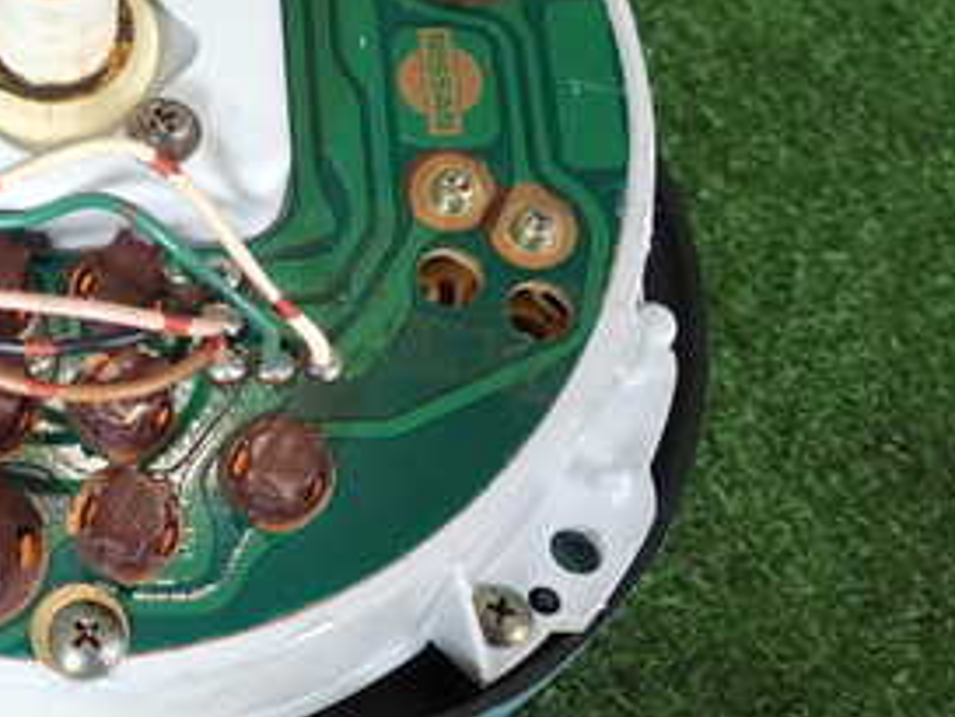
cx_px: -45
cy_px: 304
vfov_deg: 22.3
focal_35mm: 66
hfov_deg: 27.3
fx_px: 1822
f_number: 2.3
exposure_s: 1/60
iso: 100
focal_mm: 5.4
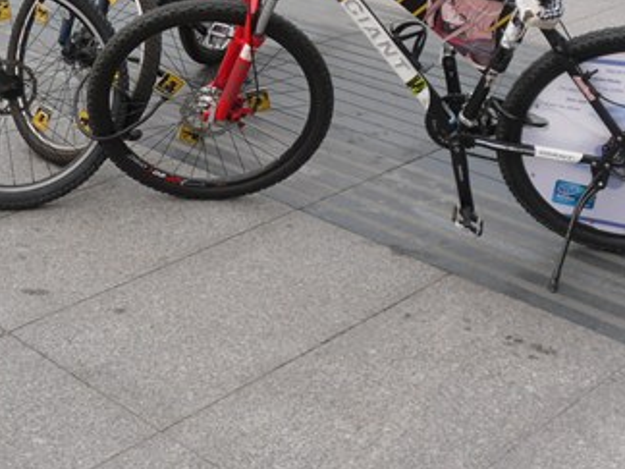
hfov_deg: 21.8
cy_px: 77
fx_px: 1607
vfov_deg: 16.4
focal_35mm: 89
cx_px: 135
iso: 80
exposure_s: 1/133
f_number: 3.5
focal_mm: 6.3
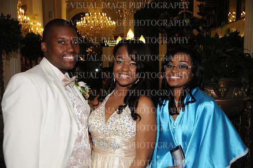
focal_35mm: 60
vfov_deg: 22.6
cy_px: 84
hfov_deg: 33.4
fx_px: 421
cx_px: 126
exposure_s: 1/60
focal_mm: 40
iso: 320
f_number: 5.6
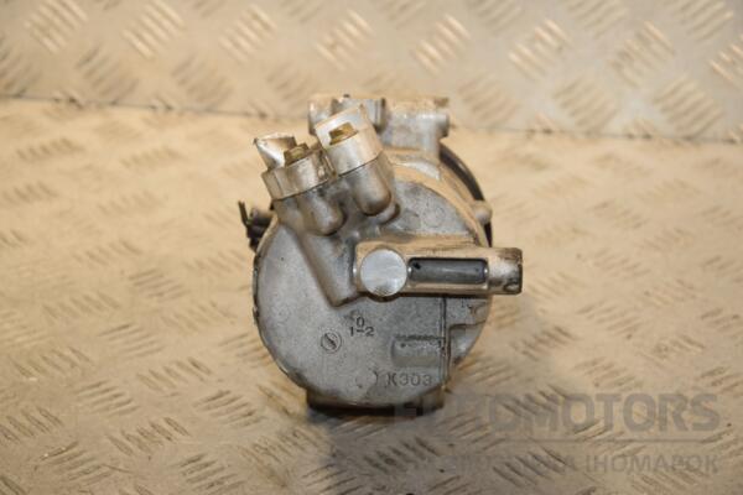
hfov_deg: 18.2
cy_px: 248
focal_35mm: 112
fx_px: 2322
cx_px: 372
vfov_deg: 12.2
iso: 800
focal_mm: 75
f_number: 6.3
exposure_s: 1/200
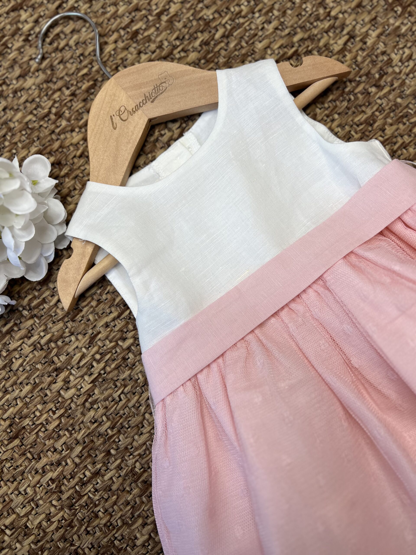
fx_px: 417
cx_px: 208
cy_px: 278
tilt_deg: -86.9
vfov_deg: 67.3
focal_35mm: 26
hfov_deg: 53.1
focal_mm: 5.7
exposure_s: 1/521
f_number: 1.5
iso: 50
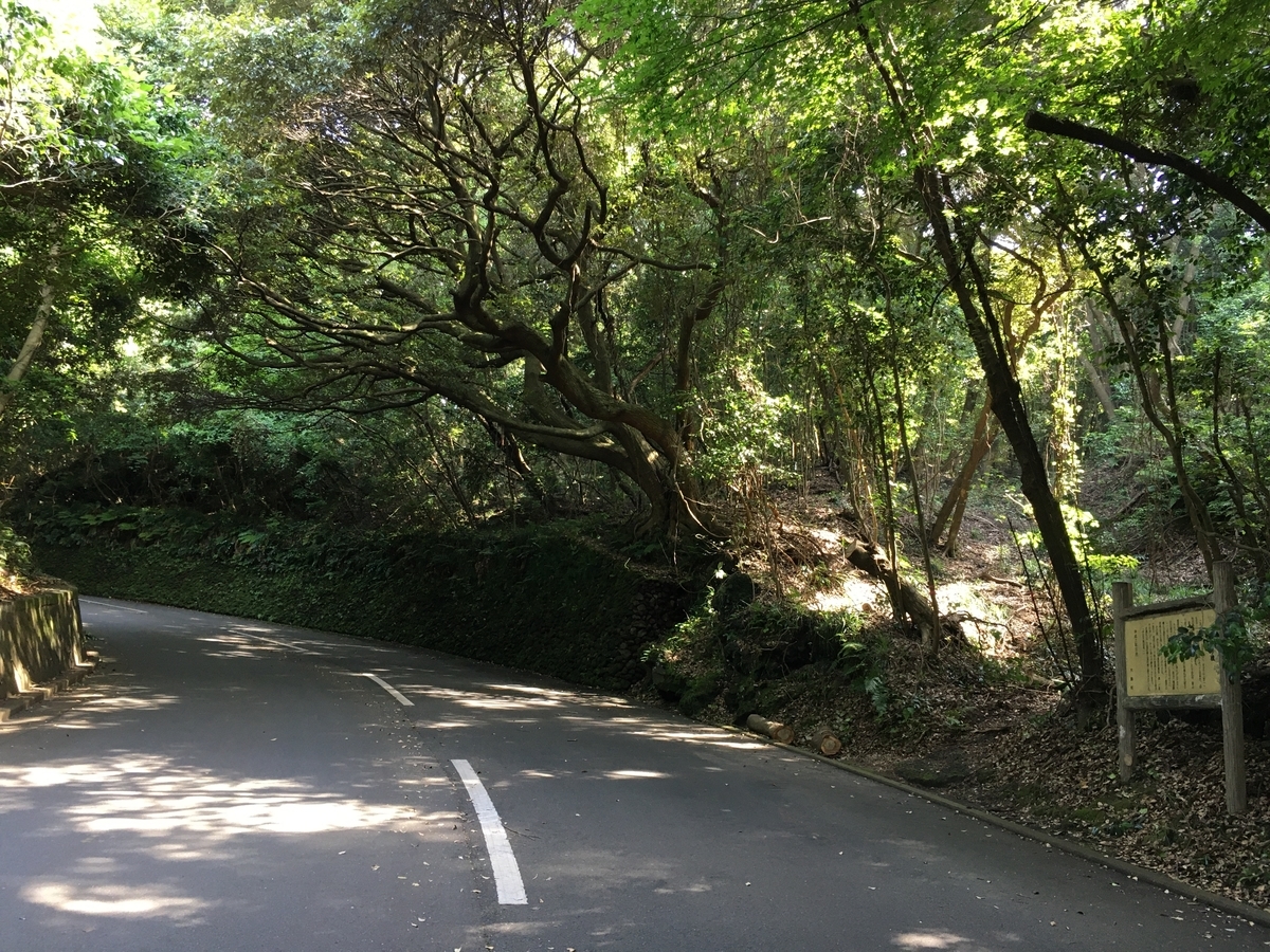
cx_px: 635
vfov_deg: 48.2
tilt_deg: +14.9
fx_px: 1064
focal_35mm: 29
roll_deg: -4.5
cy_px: 476
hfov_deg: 61.7
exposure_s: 1/30
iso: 40
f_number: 2.2
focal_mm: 4.15
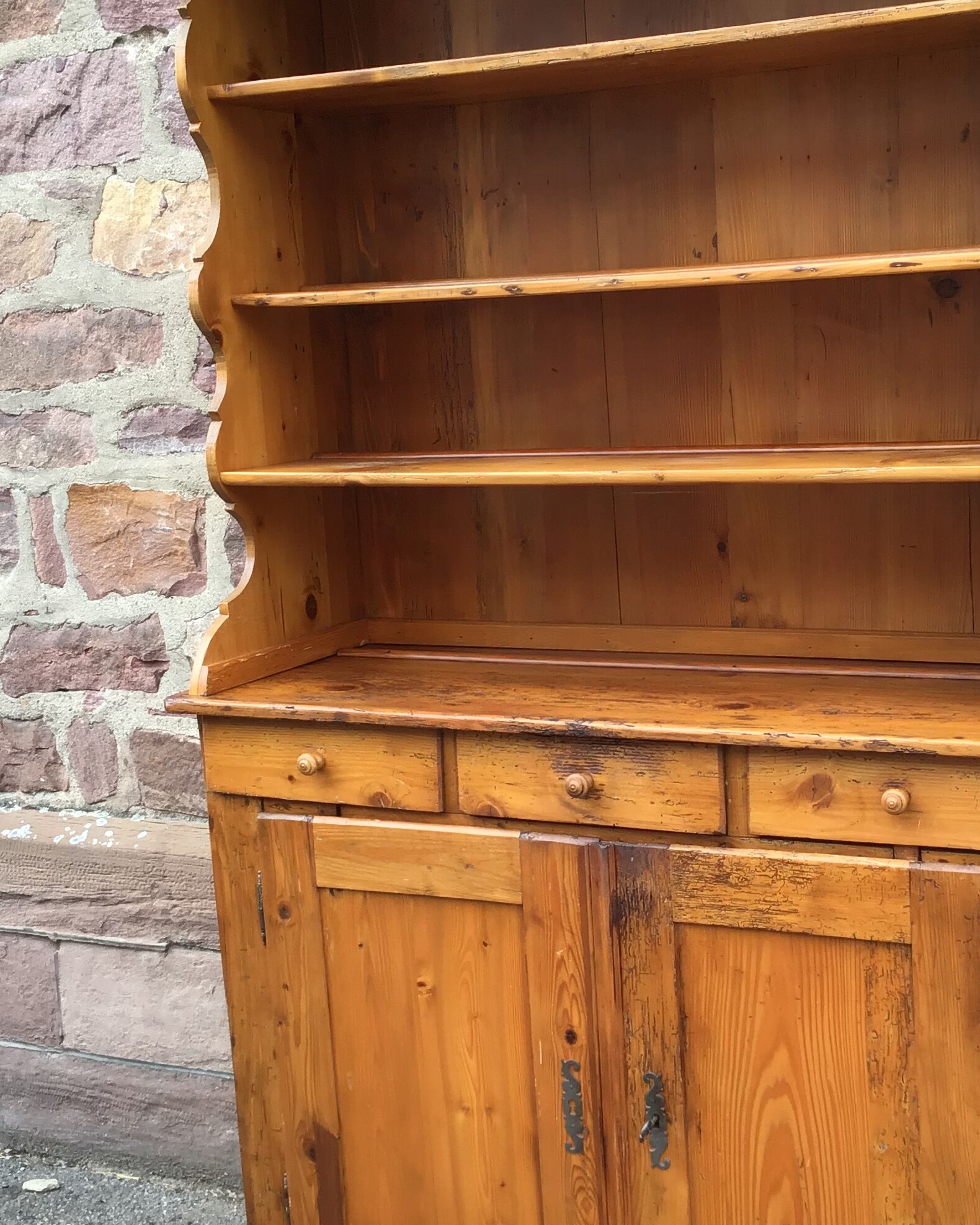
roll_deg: +2.0
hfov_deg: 30.1
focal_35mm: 50
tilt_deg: -6.5
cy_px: 654
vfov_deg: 37.3
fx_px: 1813
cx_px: 606
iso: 25
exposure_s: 1/115
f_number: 2.4
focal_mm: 3.3
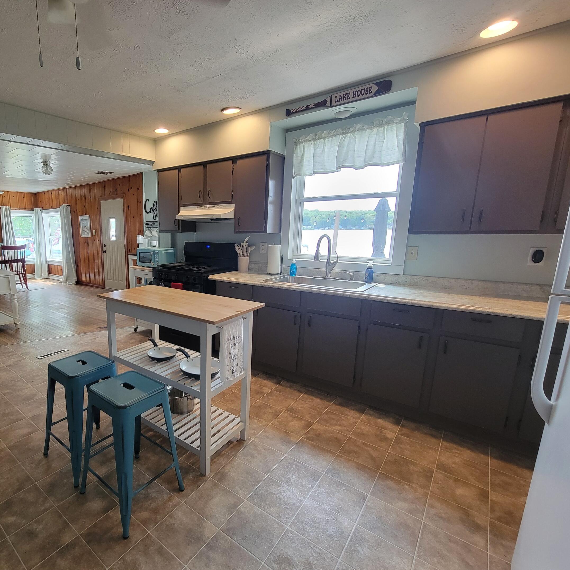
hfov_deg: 84.1
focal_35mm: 16
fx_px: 298
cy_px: 295
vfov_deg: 87.4
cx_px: 185
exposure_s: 1/60
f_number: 2.2
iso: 125
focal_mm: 2.2
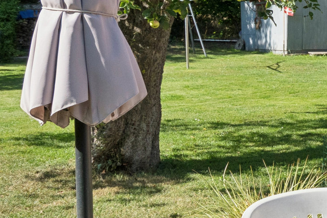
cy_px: 35
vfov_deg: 17.3
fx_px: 708
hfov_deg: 21.2
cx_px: 514
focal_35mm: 78
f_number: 7.1
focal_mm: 19
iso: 800
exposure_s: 1/1250
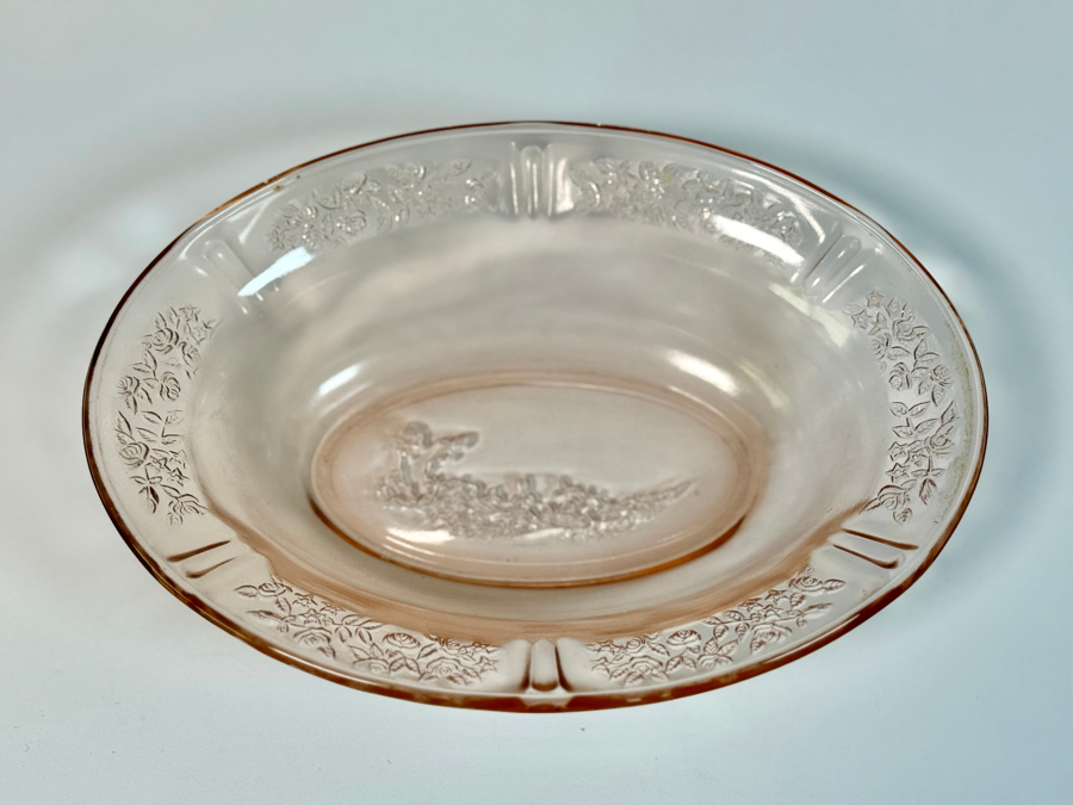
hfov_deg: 39.7
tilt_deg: -64.3
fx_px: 1488
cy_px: 402
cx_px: 536
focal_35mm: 48
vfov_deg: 30.3
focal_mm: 6.76
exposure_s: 1/427
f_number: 1.78
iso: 64
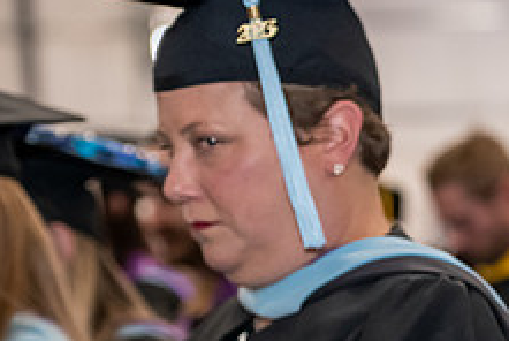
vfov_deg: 5.5
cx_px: 573
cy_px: 328
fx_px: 3525
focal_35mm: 249
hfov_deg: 8.2
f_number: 4
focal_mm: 95
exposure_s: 1/200
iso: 2500
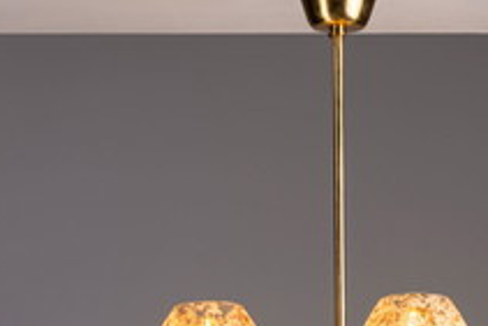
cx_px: 340
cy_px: 282
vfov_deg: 4.0
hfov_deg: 6.1
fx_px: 4612
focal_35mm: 340
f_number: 11
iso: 100
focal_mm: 140
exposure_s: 1/5
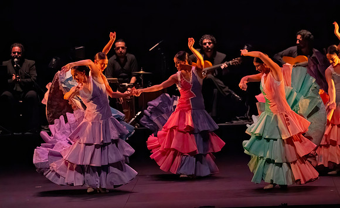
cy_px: 114
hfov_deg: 6.8
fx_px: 2861
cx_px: 170
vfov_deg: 4.2
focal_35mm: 311
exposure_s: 1/400
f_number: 6.3
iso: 20000
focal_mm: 303
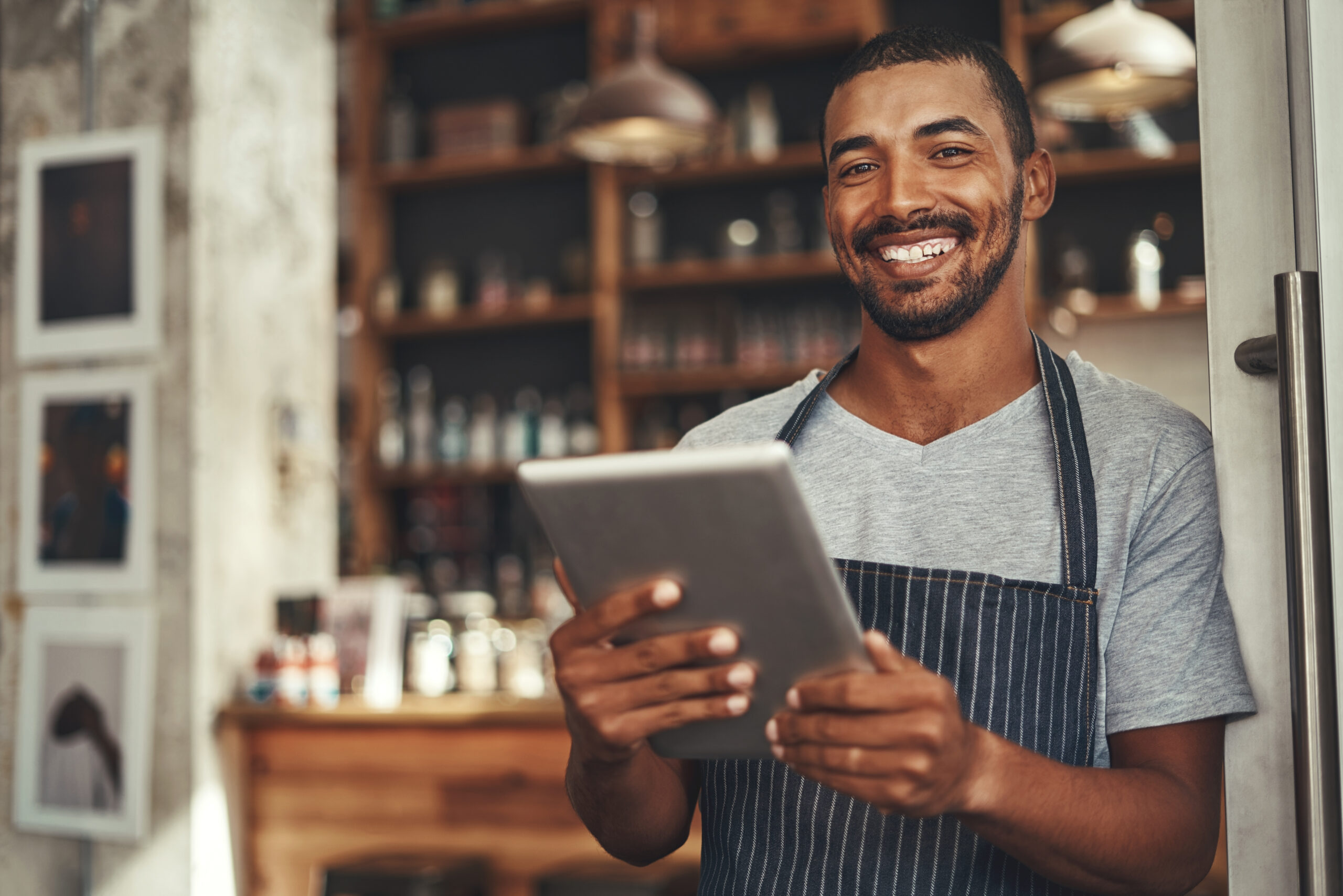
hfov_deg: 39.6
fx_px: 1865
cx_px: 672
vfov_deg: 27.0
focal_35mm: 50
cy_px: 448
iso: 200
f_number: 1.8
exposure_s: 1/400
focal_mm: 50
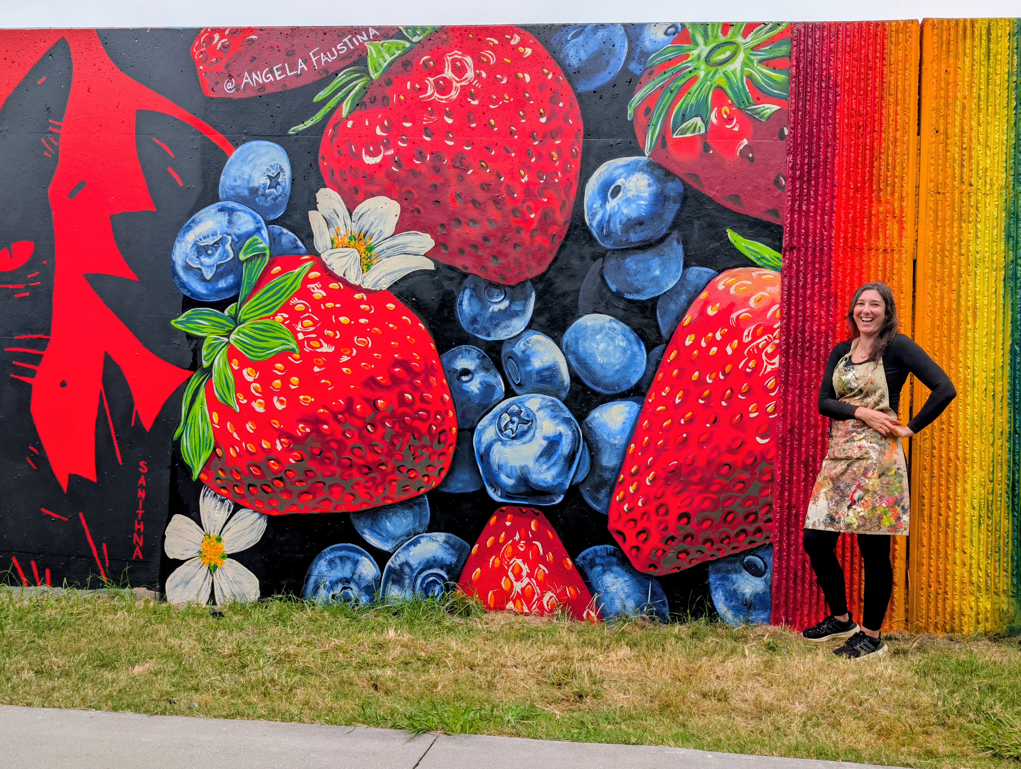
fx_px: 709
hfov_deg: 71.5
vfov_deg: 56.9
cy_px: 384
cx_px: 510
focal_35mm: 24
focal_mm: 6.9
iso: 20
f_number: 1.68
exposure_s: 1/612
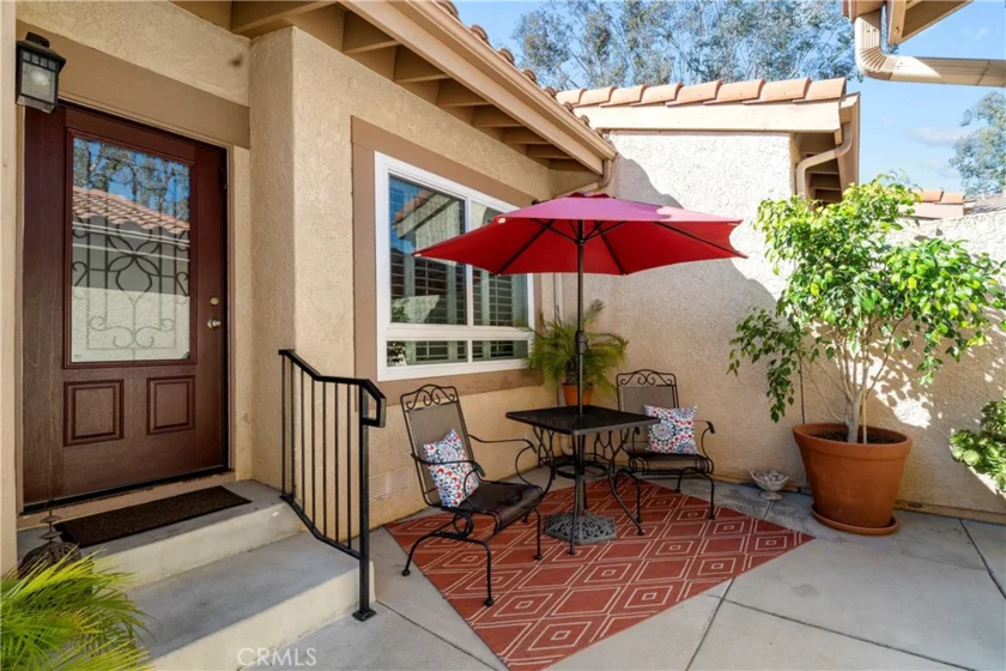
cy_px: 336
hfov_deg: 96.7
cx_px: 503
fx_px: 447
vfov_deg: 73.7
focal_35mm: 16
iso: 250
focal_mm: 16
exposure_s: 1/90
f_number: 11
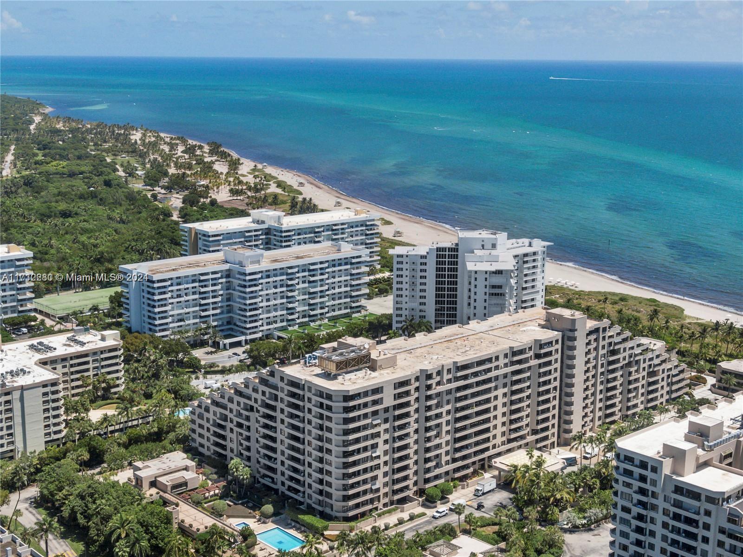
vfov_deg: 30.3
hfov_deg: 39.7
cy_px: 278
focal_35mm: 48
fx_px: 1030
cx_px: 372
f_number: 3.8
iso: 100
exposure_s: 1/1250
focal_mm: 8.6
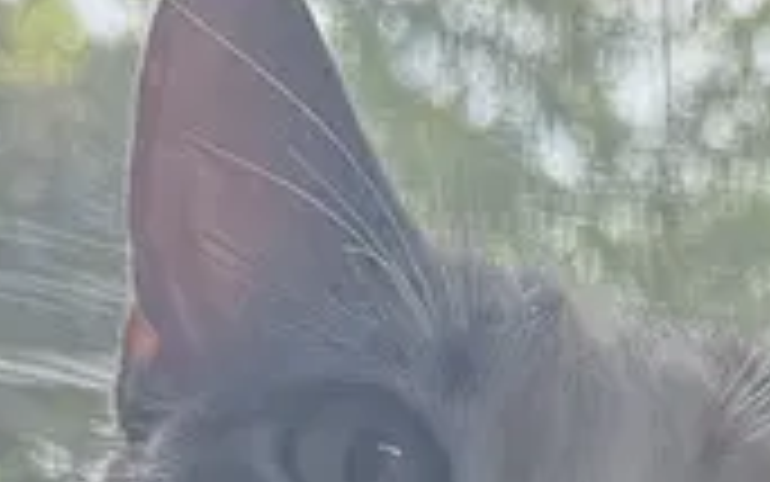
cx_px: 698
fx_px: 3128
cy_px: 1509
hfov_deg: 13.9
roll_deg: -1.6
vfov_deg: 7.6
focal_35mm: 149
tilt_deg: +0.4
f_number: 1.78
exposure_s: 1/171
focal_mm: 6.76
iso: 200
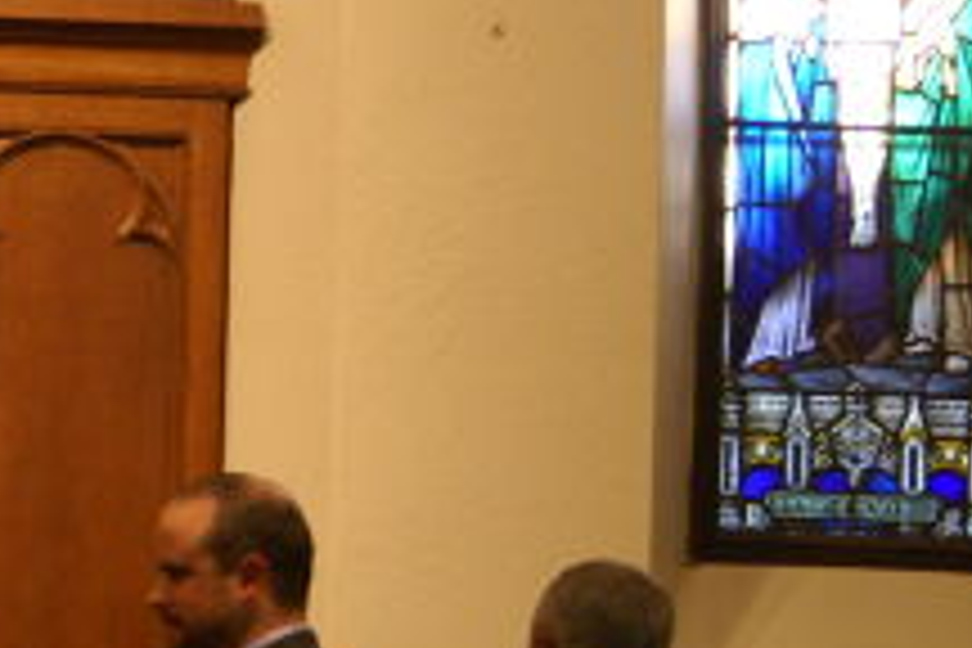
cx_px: -403
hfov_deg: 5.3
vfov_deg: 3.5
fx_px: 10475
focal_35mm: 388
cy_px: 506
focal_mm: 70
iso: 400
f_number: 5.6
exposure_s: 1/20
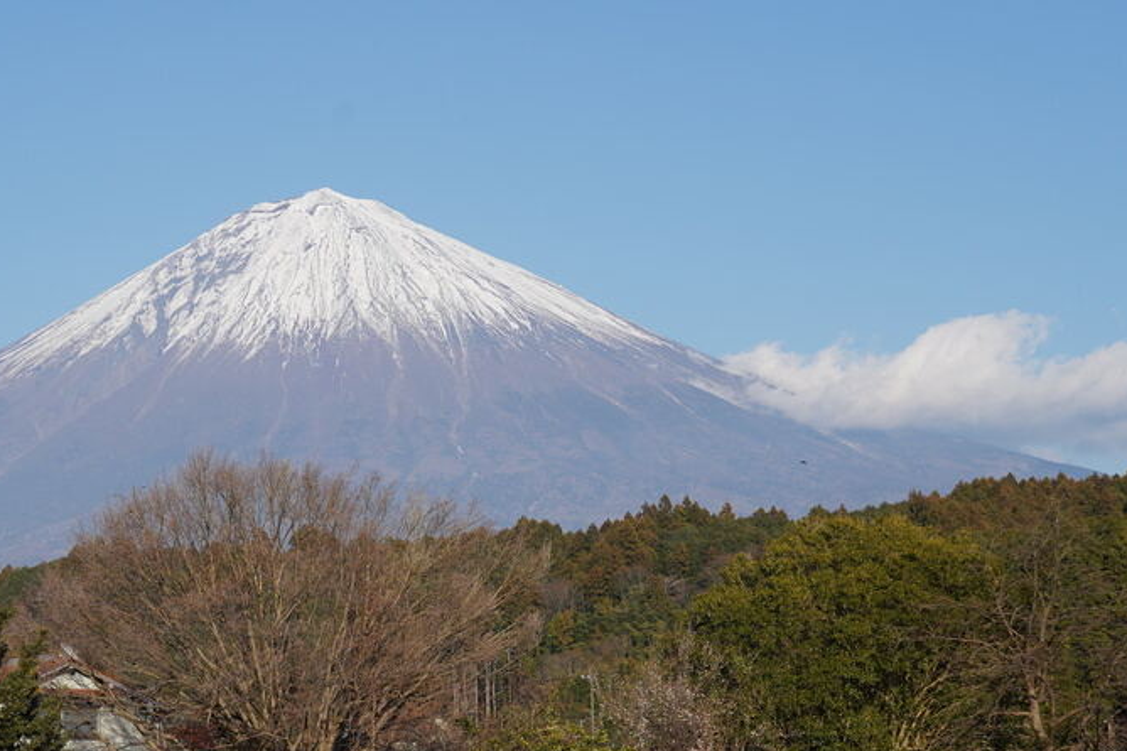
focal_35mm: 106
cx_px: 319
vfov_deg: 12.9
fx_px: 3317
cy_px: 554
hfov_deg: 19.2
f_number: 8
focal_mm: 59
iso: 100
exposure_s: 1/250
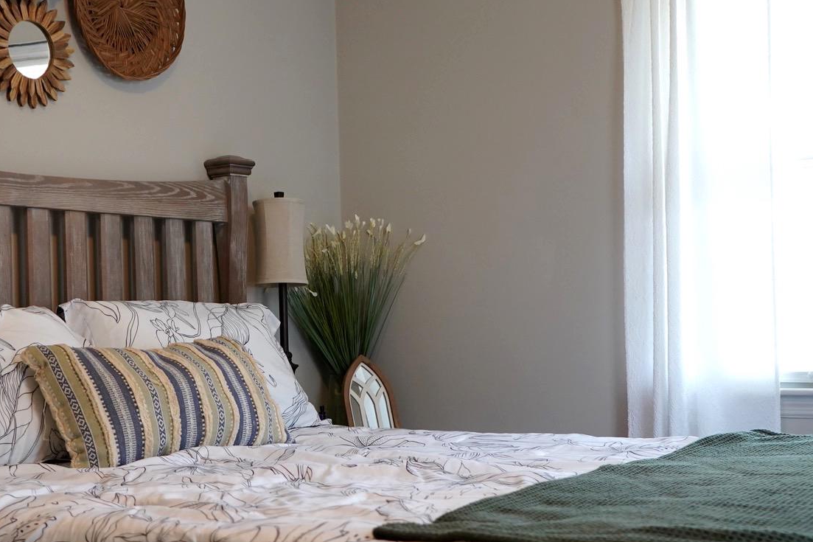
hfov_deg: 38.1
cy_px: 289
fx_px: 1174
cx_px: 346
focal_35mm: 52
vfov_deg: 26.0
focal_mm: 28
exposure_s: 1/160
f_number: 3.5
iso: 2000
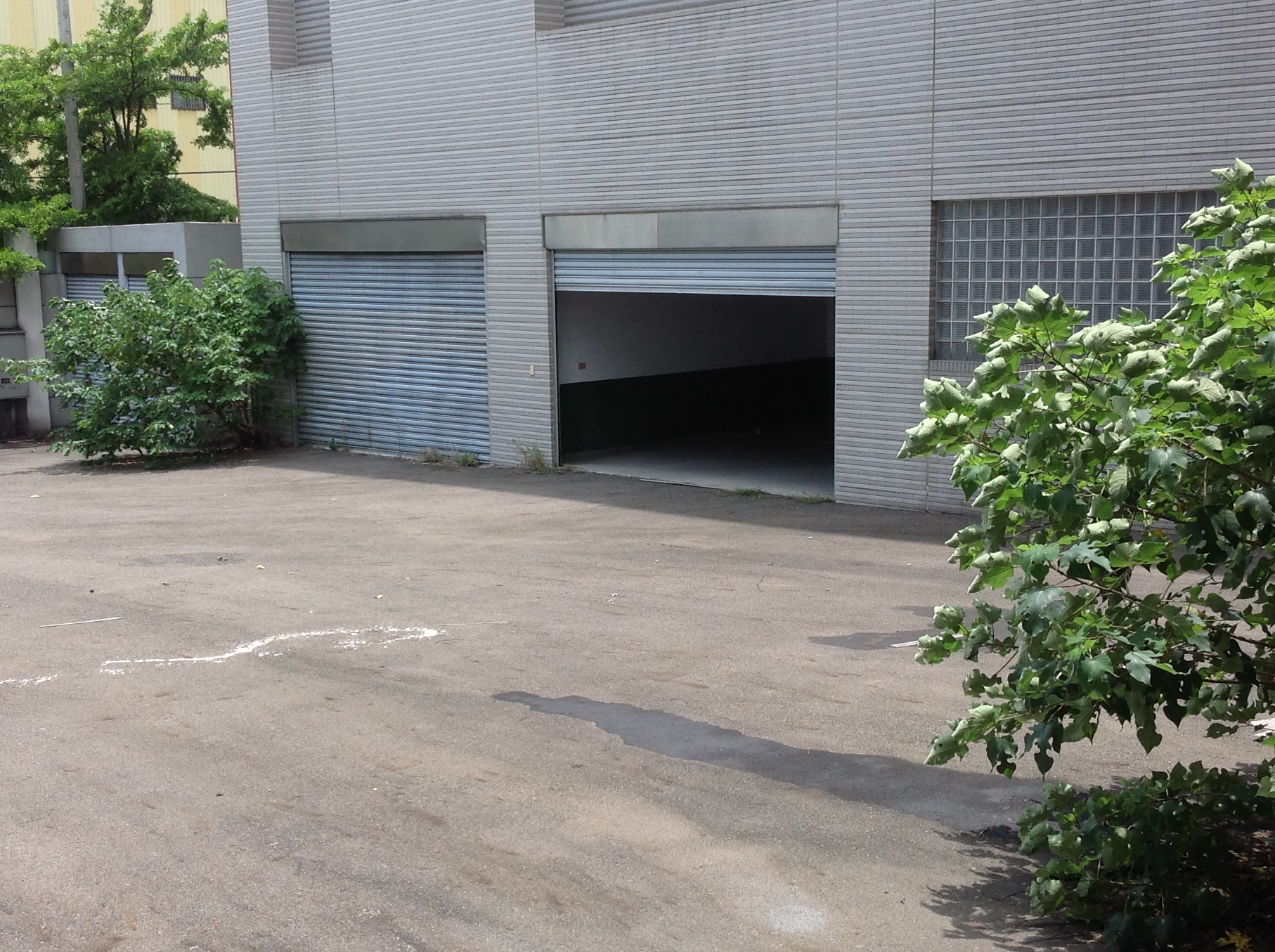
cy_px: 531
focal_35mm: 50
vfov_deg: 29.0
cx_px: 635
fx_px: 1839
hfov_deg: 38.2
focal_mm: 4.28
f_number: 2.4
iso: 50
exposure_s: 1/657
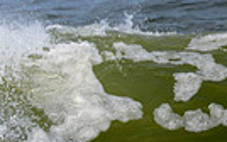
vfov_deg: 0.4
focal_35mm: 3528
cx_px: -239
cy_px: 57
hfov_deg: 0.6
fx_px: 21844
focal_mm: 800
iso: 500
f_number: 11
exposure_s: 1/2000
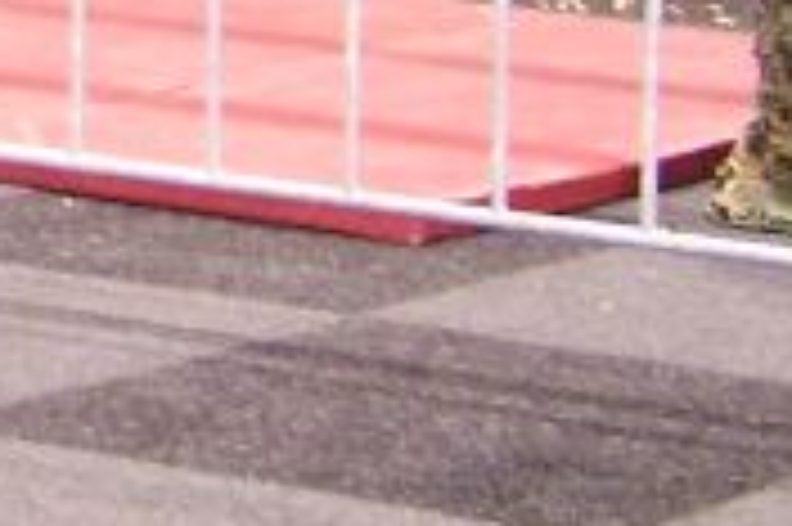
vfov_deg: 5.9
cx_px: -603
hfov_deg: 8.6
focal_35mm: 230
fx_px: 5055
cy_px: -220
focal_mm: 6.3
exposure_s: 1/2
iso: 140
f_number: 2.8
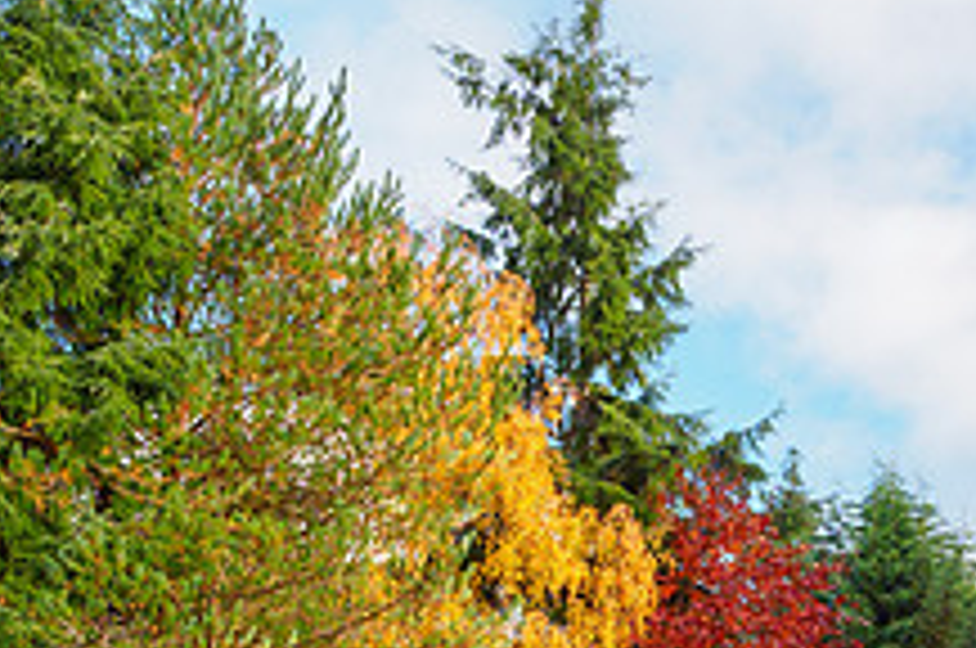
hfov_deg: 24.9
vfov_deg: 16.8
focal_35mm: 78
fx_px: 2112
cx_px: 949
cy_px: 740
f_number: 5.6
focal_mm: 14
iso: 200
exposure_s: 1/50
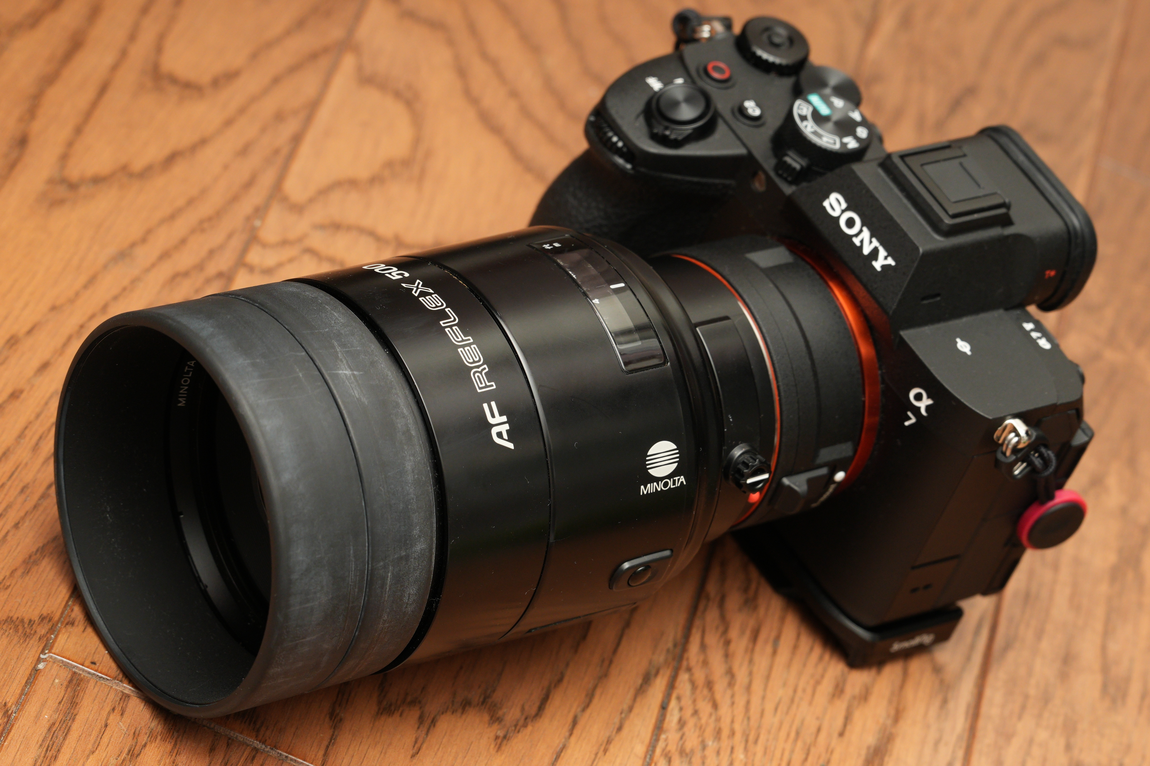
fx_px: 4408
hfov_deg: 14.9
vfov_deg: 9.9
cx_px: 575
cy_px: 383
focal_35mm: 138
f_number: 8
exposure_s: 1/125
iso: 800
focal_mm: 92.2
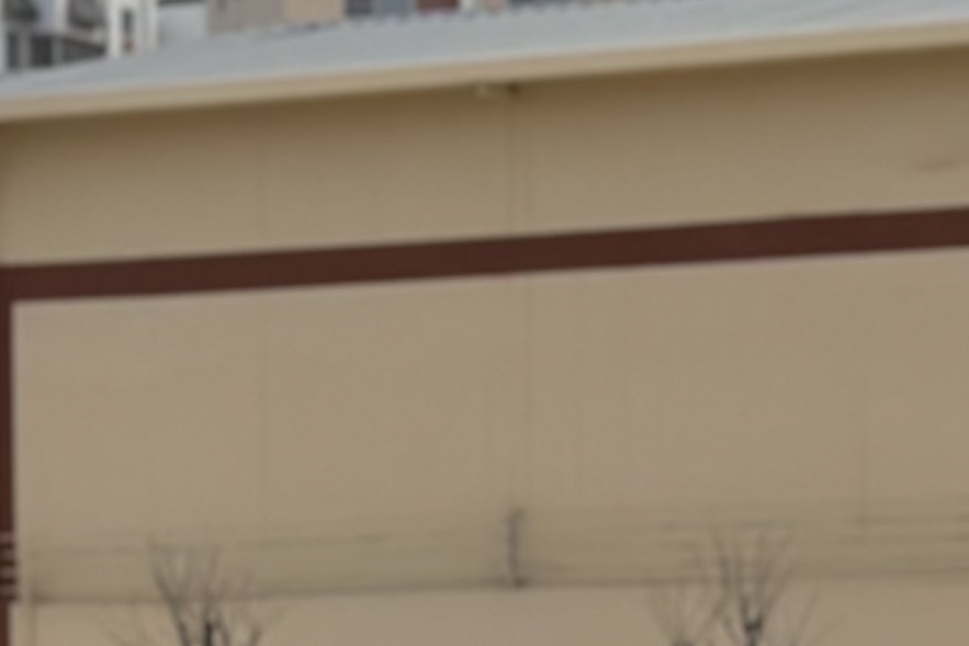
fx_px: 6138
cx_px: 414
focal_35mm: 228
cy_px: 1345
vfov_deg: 5.9
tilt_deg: -3.3
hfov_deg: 9.0
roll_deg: +0.2
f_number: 1.78
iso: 100
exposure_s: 1/5000
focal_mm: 6.86
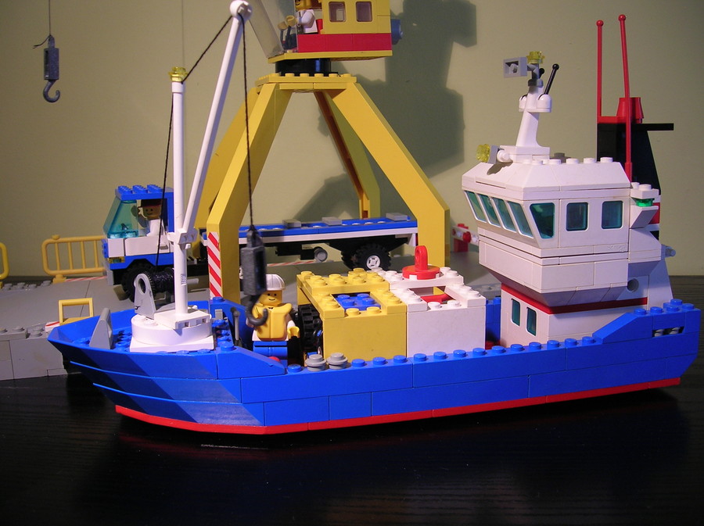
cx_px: 352
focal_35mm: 35
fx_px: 711
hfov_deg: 52.7
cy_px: 263
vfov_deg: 40.6
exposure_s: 1/10.2
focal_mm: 5.8
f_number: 2.9
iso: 50
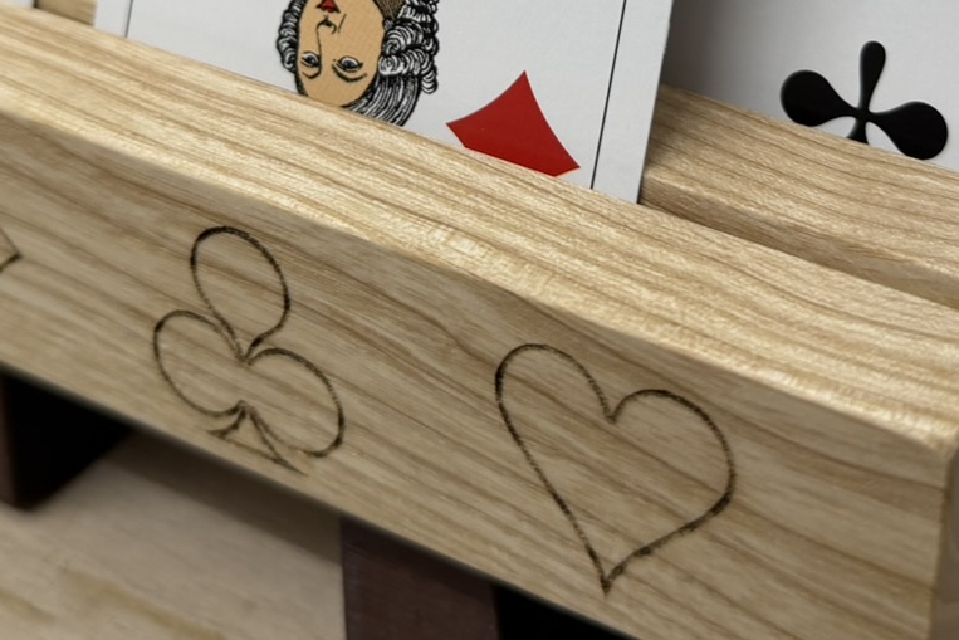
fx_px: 1785
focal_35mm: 67
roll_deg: -0.4
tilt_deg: -24.2
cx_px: 499
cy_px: -174
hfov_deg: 30.1
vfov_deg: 18.9
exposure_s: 1/50
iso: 125
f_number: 1.78
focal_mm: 6.76
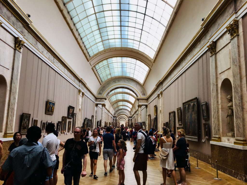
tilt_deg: +10.2
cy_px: 92
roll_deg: -0.6
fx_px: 207
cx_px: 124
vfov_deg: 48.2
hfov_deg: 61.7
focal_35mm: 29
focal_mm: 4.15
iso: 40
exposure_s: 1/100
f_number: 2.2
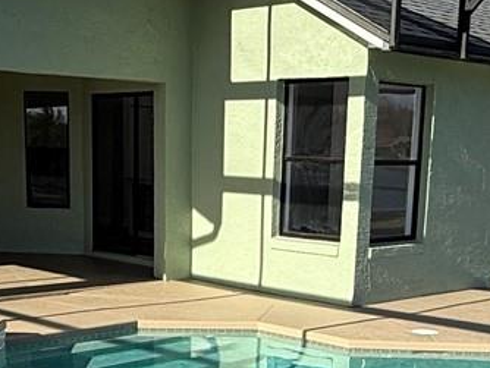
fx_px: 949
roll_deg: -1.4
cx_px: 224
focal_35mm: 67
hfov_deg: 28.9
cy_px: 394
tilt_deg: -14.6
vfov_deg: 21.0
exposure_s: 1/1167
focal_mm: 2.22
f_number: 2.2
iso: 50
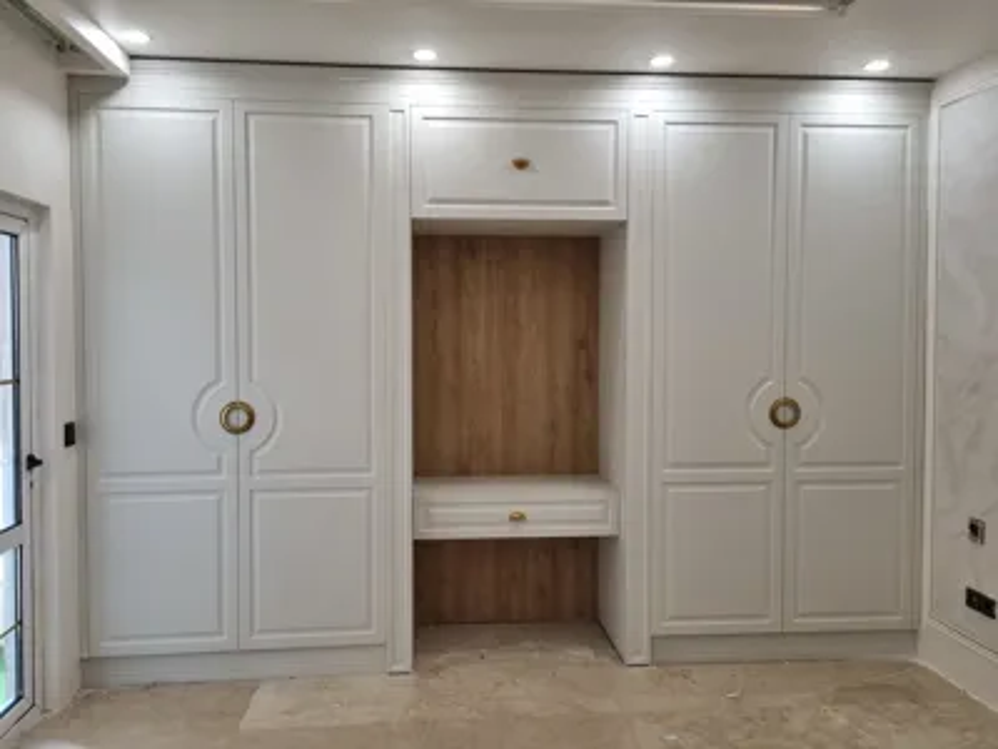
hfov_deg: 67.3
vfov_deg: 53.1
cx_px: 499
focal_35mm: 26
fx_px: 750
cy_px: 374
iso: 50
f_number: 1.8
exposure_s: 1/100
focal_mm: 5.4
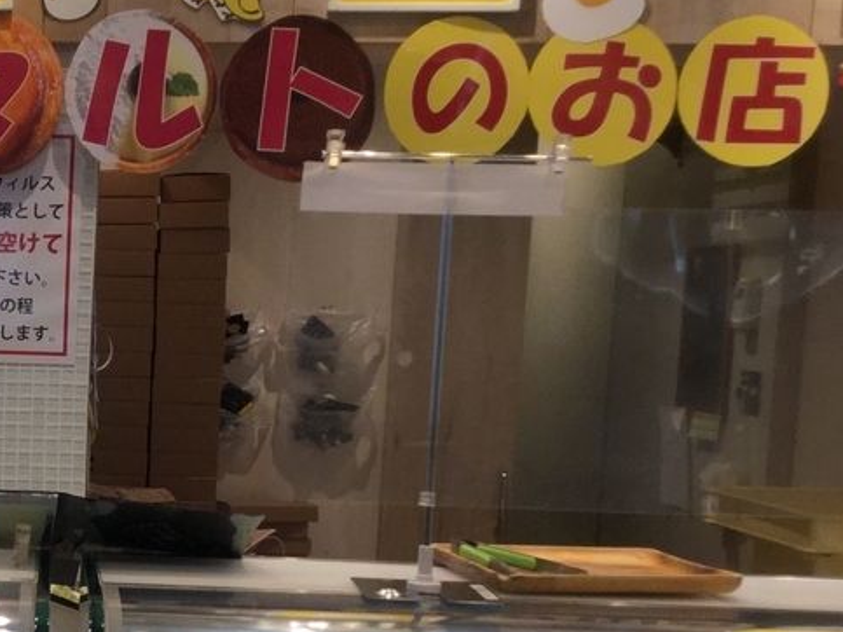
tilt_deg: -6.9
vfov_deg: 18.9
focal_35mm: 77
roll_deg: -0.4
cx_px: -119
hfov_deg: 23.5
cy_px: 517
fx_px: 1875
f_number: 2.4
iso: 40
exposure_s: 1/120
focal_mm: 3.3
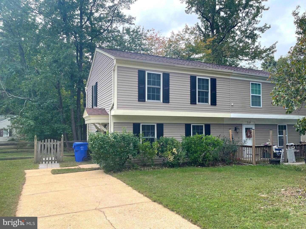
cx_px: 153
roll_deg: +0.7
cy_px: 114
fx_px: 221
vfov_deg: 54.9
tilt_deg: +3.1
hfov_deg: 69.4
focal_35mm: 25
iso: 32
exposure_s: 1/1370
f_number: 1.6
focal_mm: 5.1
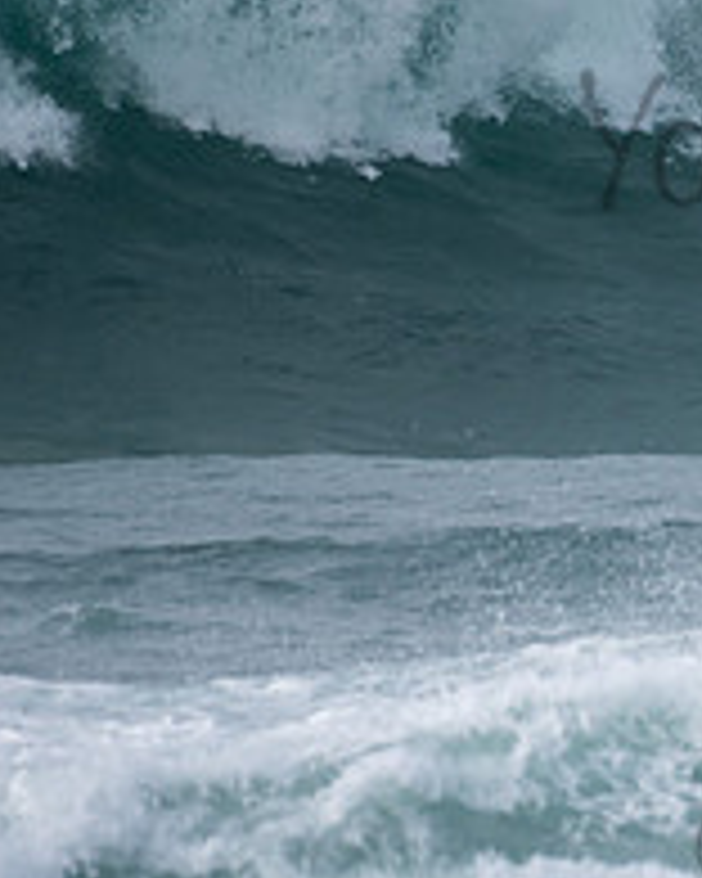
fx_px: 38956
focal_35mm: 1500
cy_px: 101
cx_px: 1044
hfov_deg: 1.0
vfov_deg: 1.3
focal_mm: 500
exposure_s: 1/2500
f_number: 5.6
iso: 280
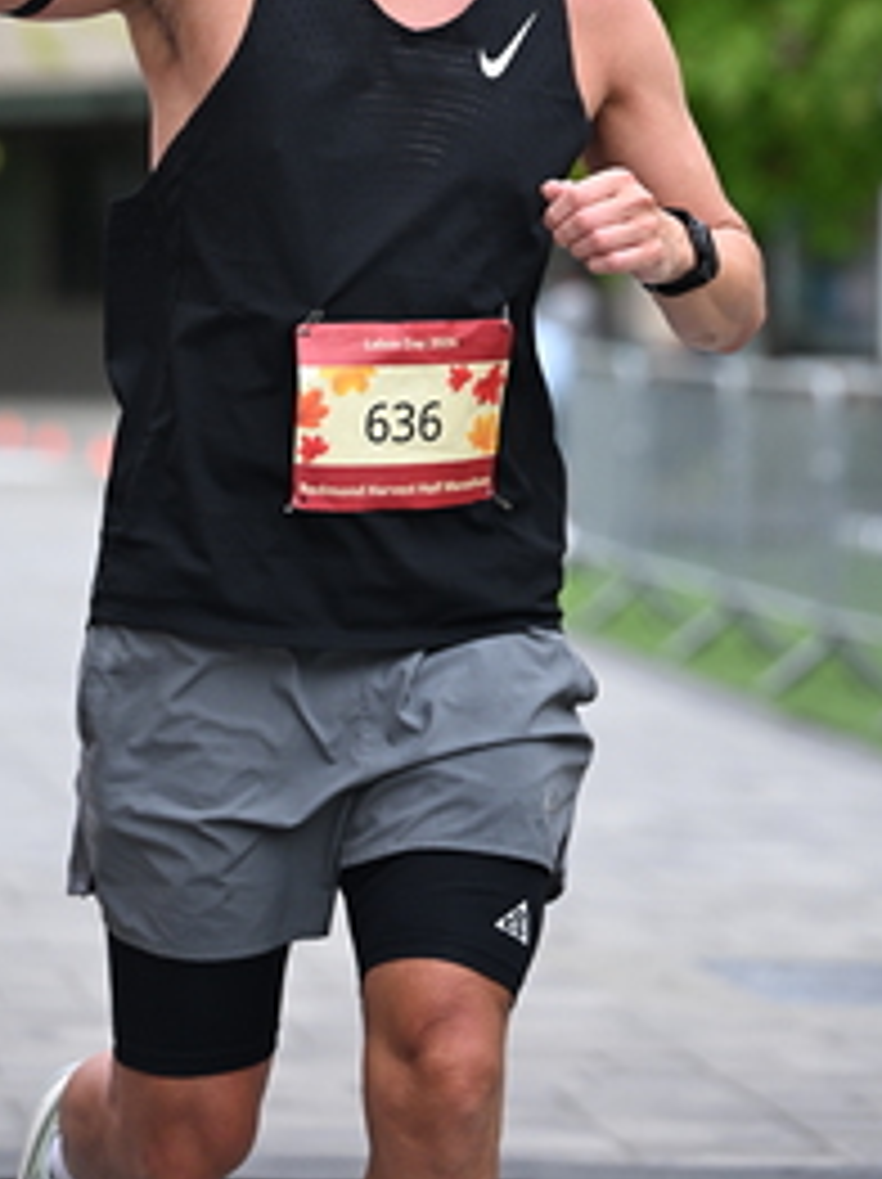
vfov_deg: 9.3
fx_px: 7214
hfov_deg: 7.0
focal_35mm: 212
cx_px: 380
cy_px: -54
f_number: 2.8
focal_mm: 105
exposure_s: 1/2000
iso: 640
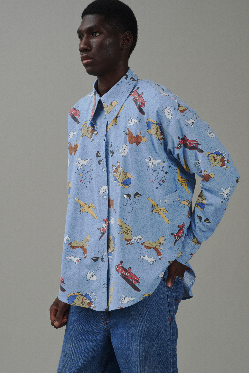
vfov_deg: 19.4
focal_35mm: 105
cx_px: 124
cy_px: 186
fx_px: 1088
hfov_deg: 13.1
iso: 200
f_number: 10
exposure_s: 1/125
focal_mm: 105
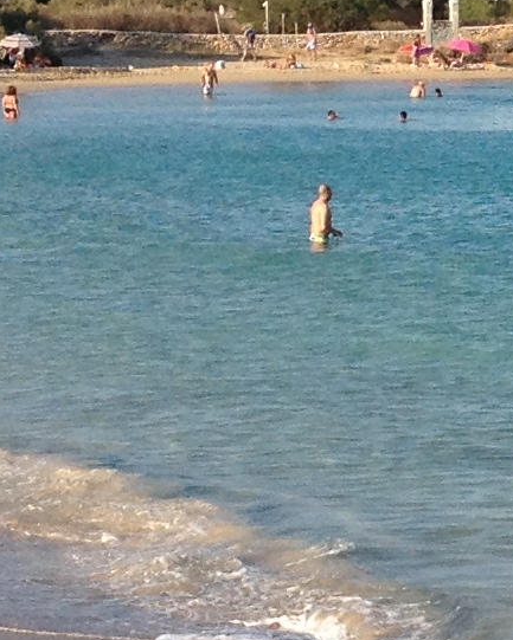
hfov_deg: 7.2
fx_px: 3908
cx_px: 1060
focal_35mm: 206
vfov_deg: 9.3
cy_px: 59
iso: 50
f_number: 2.4
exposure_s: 1/1346
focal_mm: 4.28
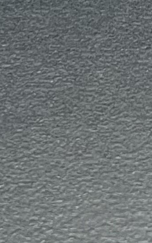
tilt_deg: -38.8
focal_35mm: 206
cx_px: 120
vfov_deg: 9.6
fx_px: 1365
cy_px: -226
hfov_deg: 6.4
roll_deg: -5.2
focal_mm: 5.7
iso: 400
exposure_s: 1/50
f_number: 1.5
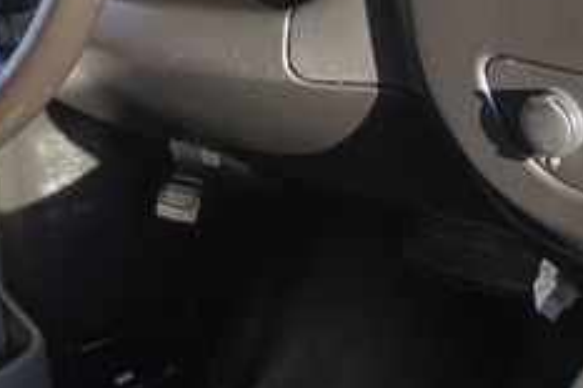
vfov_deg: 11.2
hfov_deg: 17.1
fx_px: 1932
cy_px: -110
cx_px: 363
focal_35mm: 119
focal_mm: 29
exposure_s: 1/60
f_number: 4.5
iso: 320
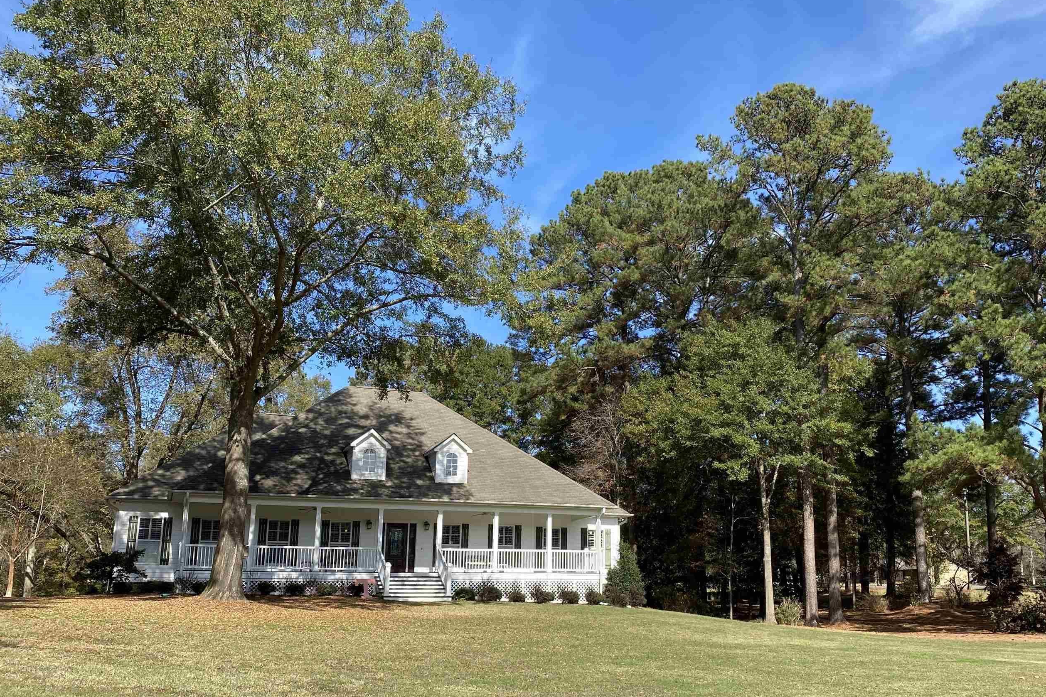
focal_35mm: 33
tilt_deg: +12.7
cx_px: 604
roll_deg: +0.3
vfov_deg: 39.9
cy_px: 386
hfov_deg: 57.0
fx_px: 959
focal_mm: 4.25
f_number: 1.8
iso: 32
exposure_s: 1/1484
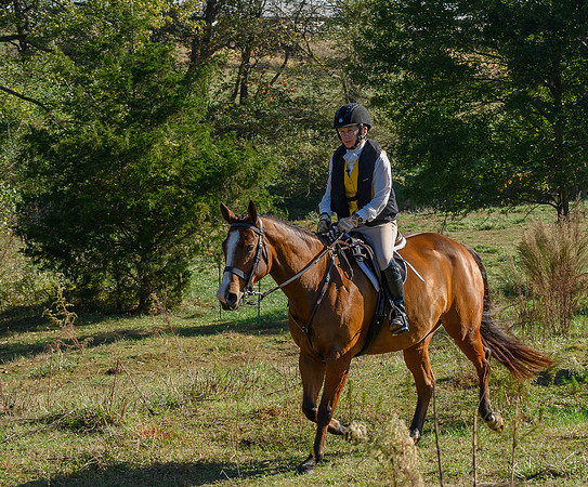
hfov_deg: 14.7
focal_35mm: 129
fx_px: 2281
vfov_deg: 12.2
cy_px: 172
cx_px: 377
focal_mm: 51
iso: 200
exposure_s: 1/320
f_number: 8
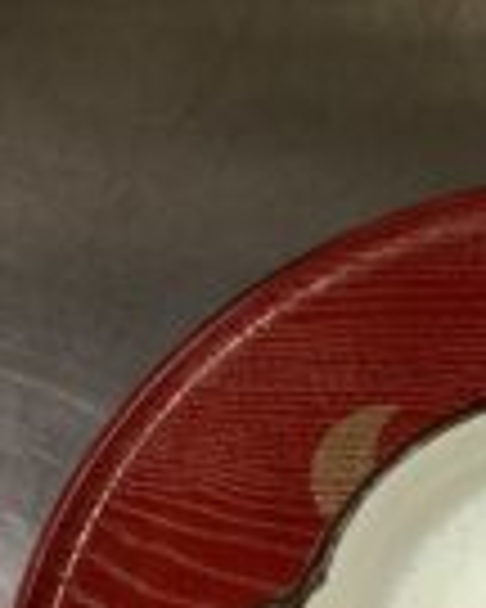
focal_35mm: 84
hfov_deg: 16.9
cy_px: 624
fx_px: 1510
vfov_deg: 21.8
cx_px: 686
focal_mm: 3.3
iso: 80
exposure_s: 1/60
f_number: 2.4
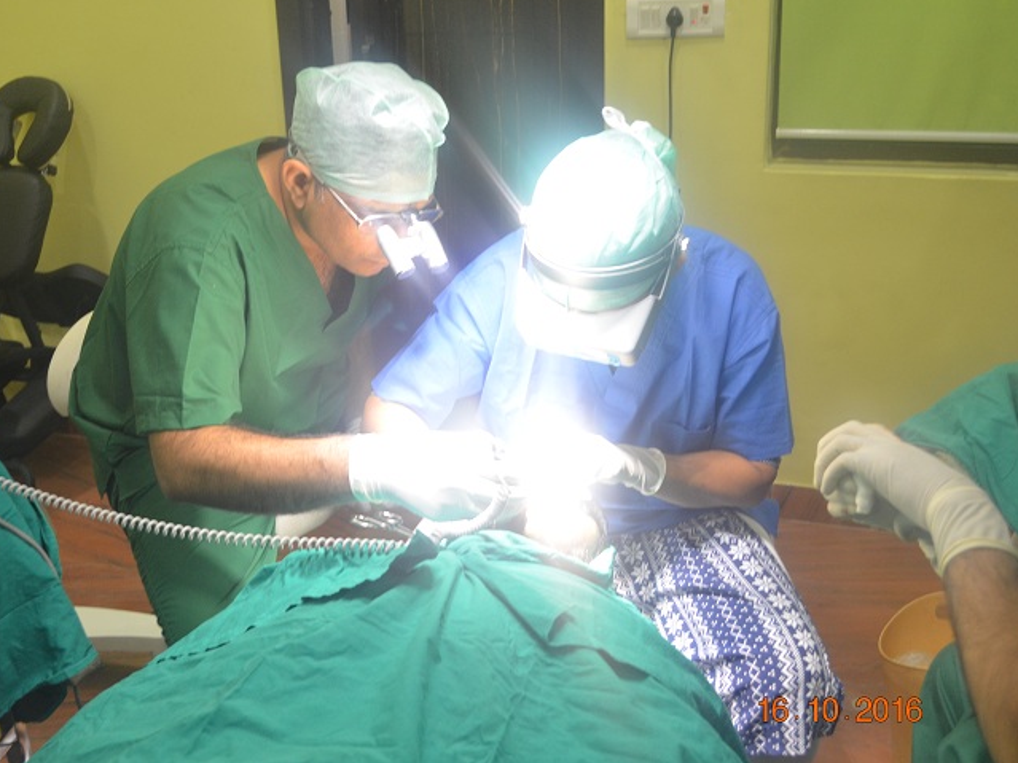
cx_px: 444
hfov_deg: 46.7
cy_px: 379
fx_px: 1176
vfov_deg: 35.9
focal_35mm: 40
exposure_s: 1/50
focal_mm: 24
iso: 800
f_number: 4
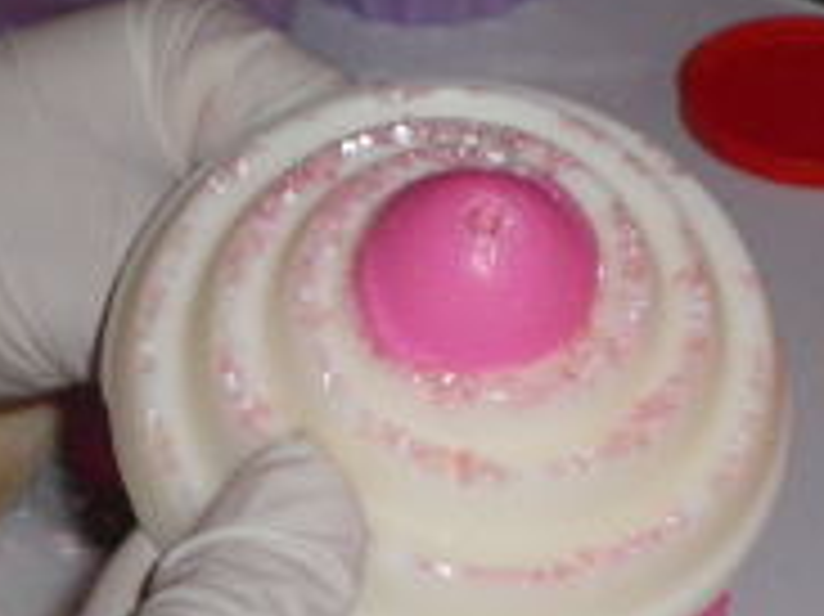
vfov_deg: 13.6
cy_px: 229
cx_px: 630
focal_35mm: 109
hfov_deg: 17.9
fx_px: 2593
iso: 400
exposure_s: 1/80
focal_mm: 6.9
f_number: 8
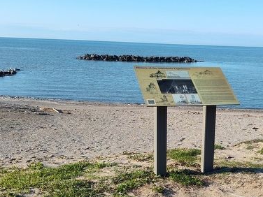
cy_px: 193
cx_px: 189
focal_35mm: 49
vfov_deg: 28.1
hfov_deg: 38.2
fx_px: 372
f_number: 1.8
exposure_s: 1/982
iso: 100
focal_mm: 5.56
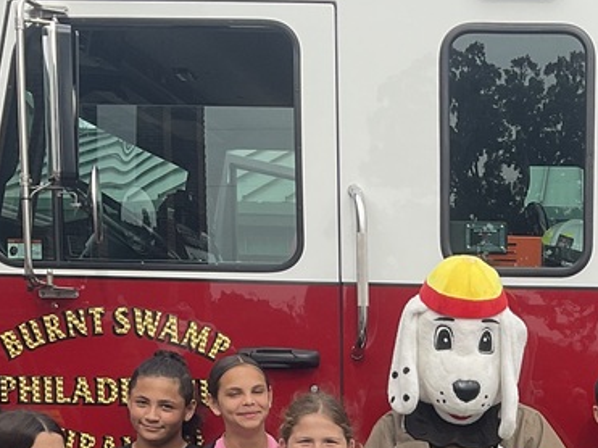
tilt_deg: -7.5
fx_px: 1382
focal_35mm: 80
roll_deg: -1.2
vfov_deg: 17.4
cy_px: 572
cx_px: 579
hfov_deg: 23.5
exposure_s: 1/683
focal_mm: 3
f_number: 1.8
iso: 16
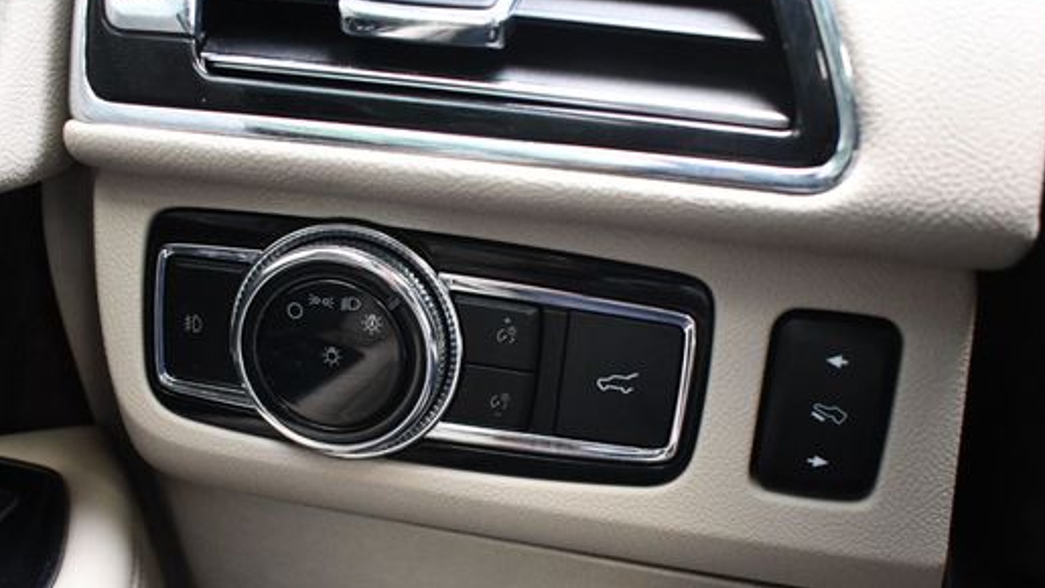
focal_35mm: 39
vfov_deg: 30.2
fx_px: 1081
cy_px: 403
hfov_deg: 51.6
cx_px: 517
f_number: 3.8
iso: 3200
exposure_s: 1/125
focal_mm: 20
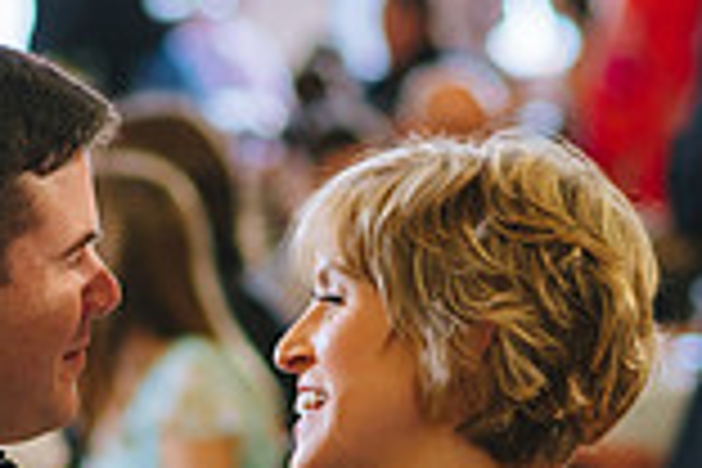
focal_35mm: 317
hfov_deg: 6.5
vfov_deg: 4.3
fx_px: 6181
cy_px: 578
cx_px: 428
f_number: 2.5
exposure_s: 1/160
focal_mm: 85
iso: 320
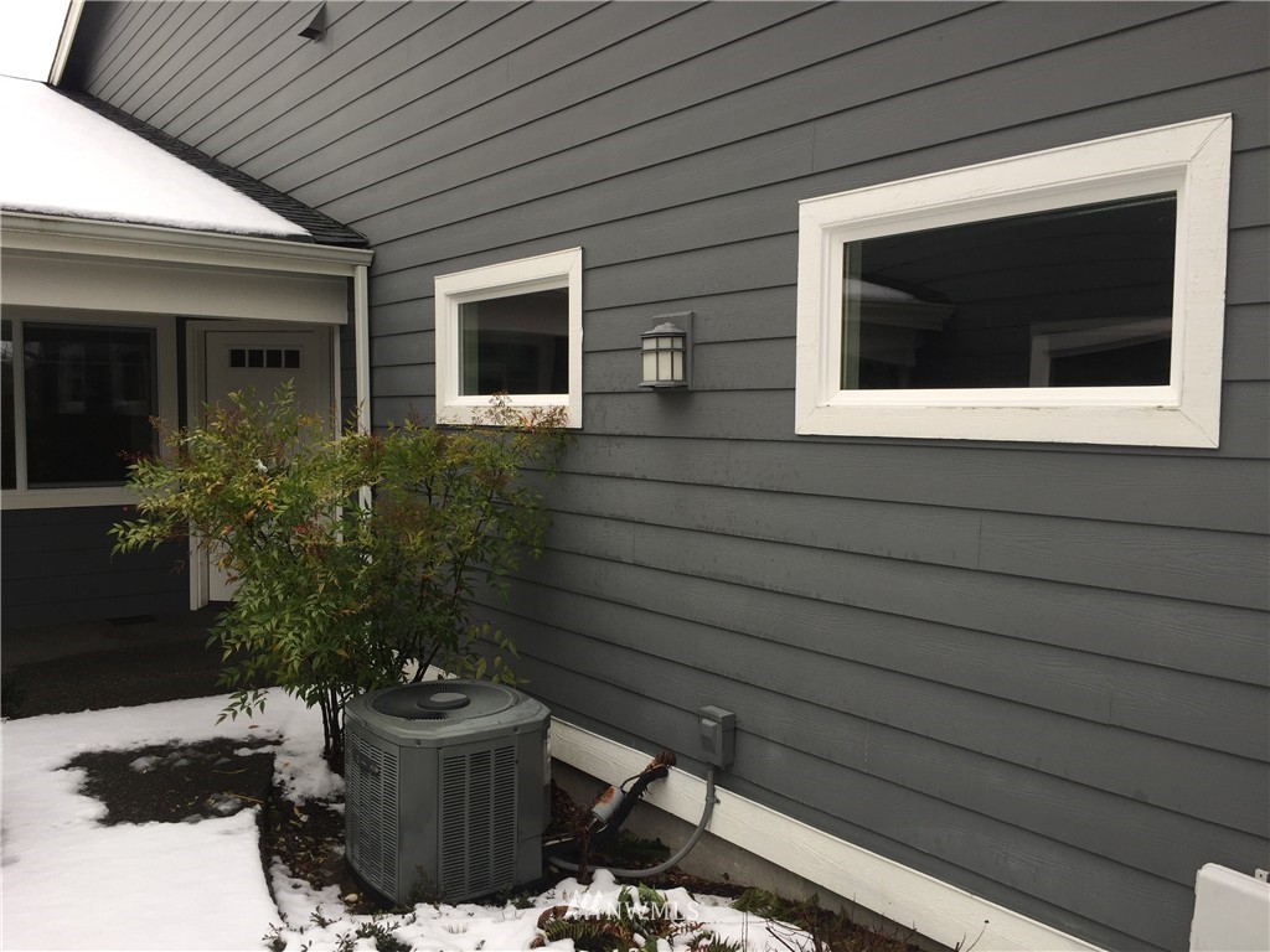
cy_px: 476
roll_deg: -0.9
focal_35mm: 29
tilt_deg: -3.7
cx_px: 635
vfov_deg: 48.2
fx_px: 1064
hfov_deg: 61.7
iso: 32
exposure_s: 1/60
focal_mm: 4.15
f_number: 2.2
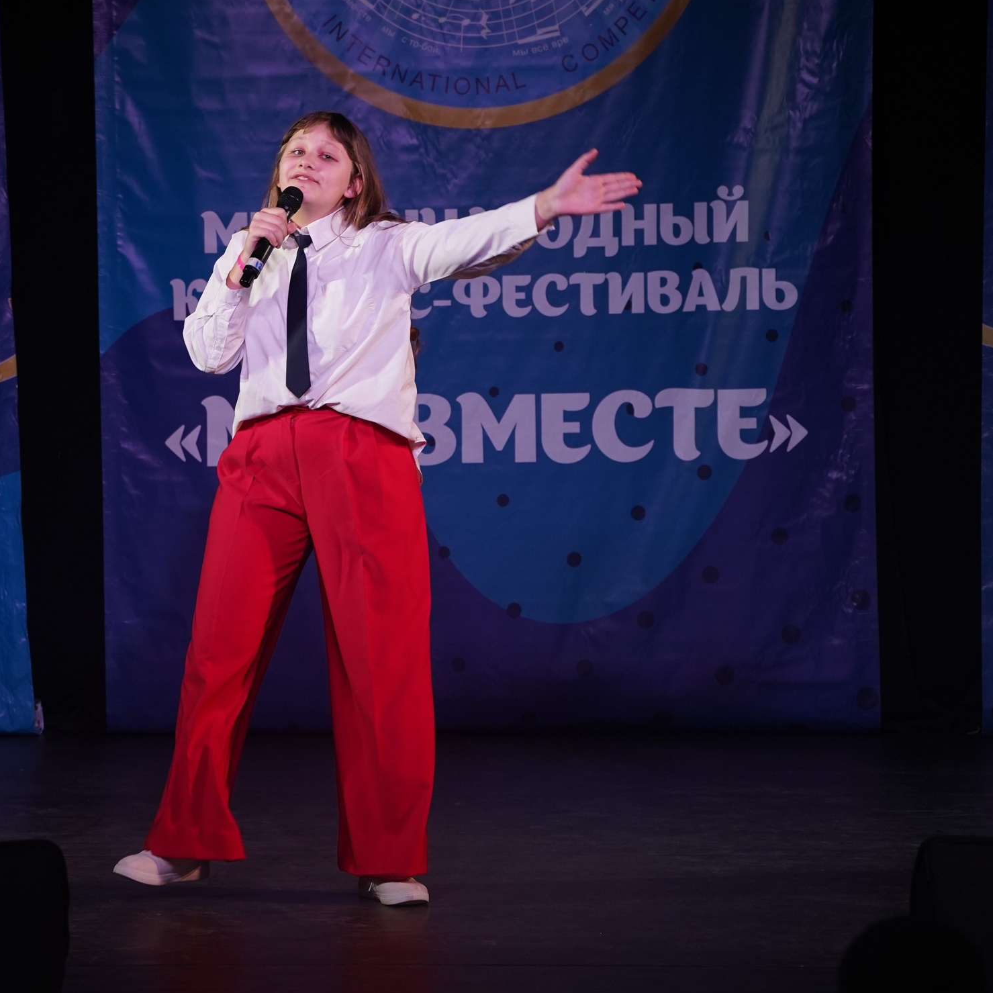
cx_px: 267
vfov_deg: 8.7
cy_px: 484
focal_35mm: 200
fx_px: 6491
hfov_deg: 8.7
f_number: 5.6
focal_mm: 136
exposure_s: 1/250
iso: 1600
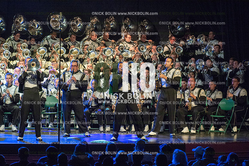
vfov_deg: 7.8
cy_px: 83
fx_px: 1210
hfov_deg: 11.8
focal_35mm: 175
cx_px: 124
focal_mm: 175
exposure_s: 1/400
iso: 8000
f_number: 5.6
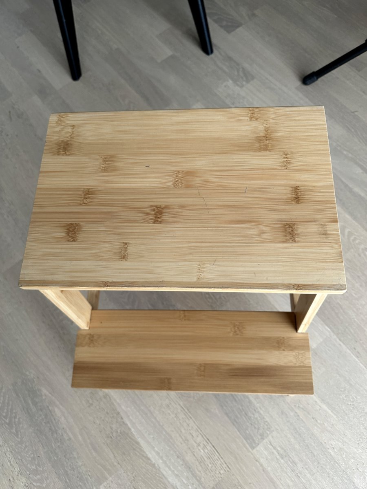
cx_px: 184
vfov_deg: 71.6
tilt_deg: -69.9
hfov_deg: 56.8
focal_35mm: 24
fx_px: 339
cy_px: 244
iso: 400
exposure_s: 1/60
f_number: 1.78
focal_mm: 6.86
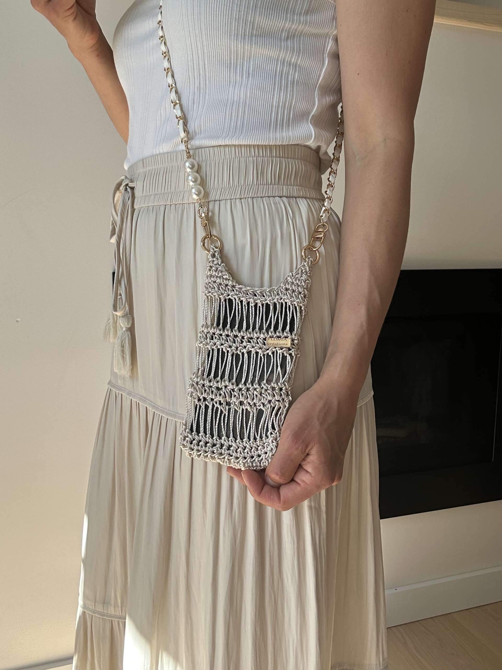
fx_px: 580
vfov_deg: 60.0
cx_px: 251
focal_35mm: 30
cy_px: 335
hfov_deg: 46.8
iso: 20
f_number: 1.9
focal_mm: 2.69
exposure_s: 1/121
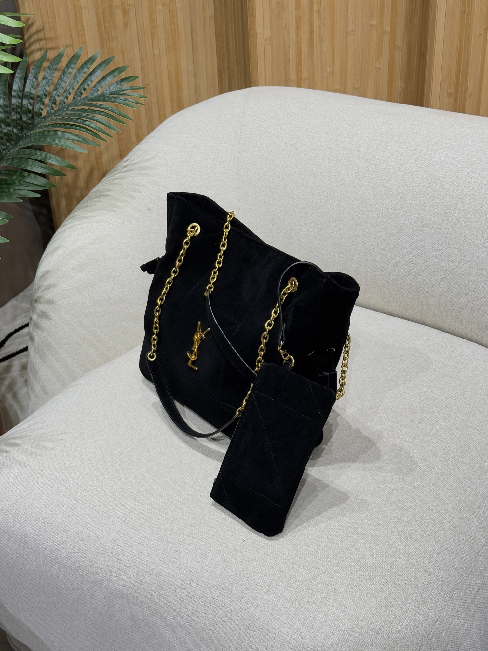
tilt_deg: -33.1
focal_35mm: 48
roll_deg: +2.8
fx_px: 902
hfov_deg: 30.3
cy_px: 326
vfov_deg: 39.7
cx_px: 244
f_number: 1.78
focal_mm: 6.76
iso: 100
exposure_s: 1/100
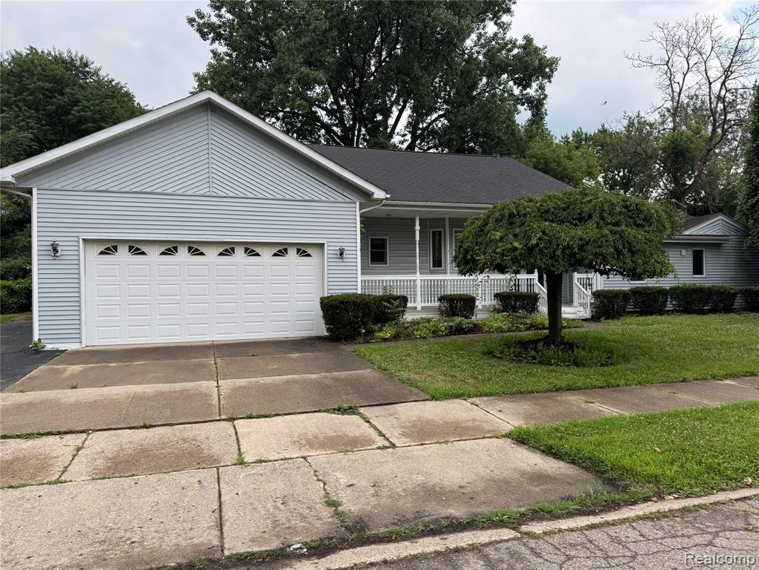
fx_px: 526
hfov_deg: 71.6
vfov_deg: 56.8
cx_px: 380
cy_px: 285
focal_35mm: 24
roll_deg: +0.6
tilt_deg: -0.8
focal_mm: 6.76
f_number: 1.78
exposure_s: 1/645
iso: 80
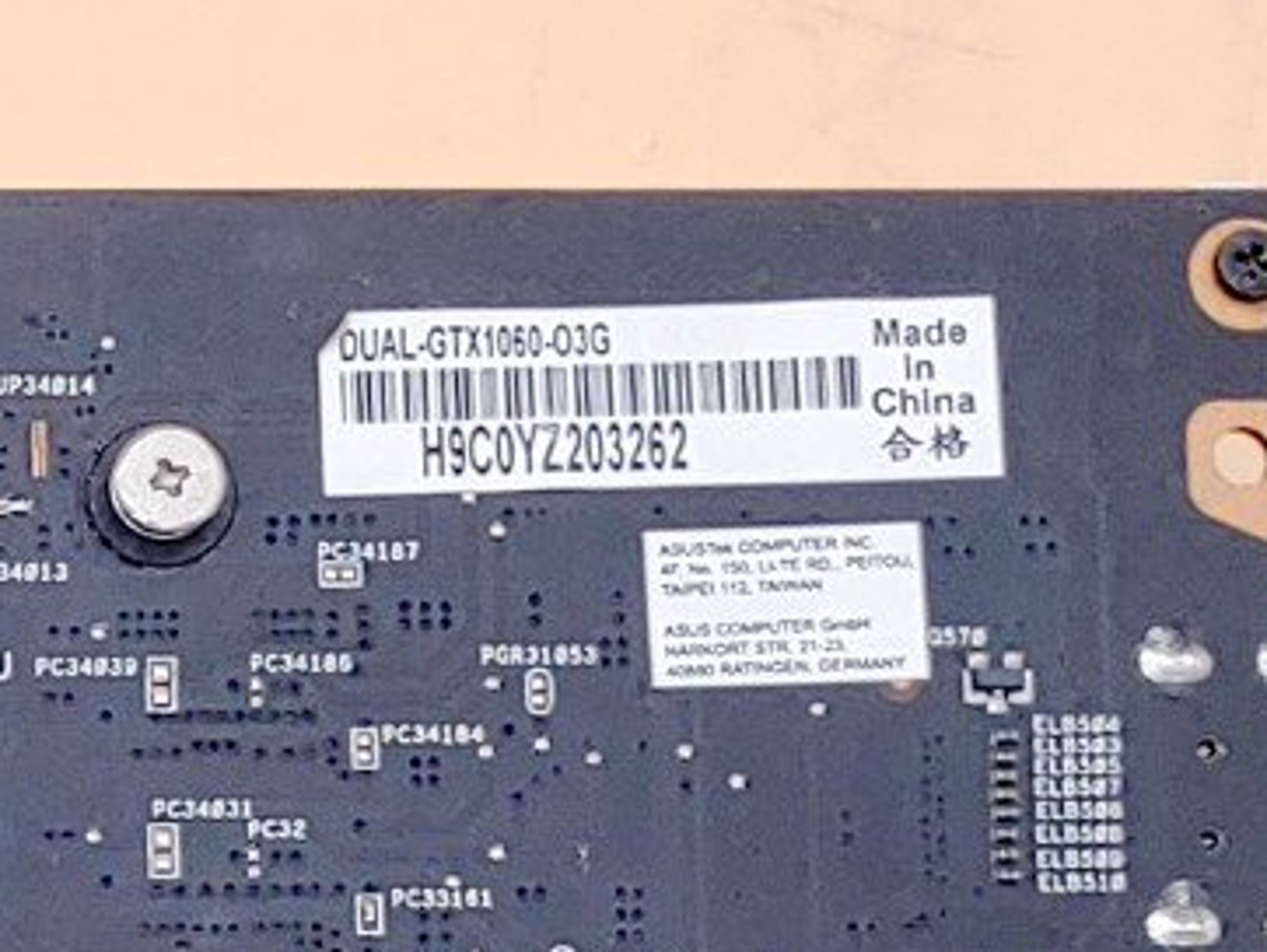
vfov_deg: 8.9
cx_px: -819
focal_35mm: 163
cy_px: 1488
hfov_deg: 11.4
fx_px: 5970
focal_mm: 4.36
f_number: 1.8
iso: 50
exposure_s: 1/100
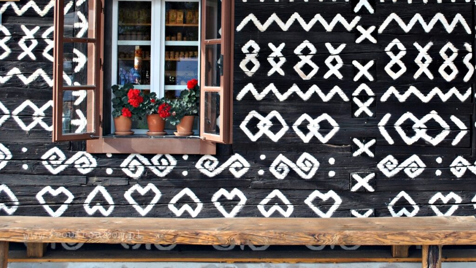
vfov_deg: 29.0
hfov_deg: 49.4
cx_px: 238
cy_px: 124
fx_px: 518
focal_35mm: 41
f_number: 5.6
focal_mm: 26
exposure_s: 1/125
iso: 140
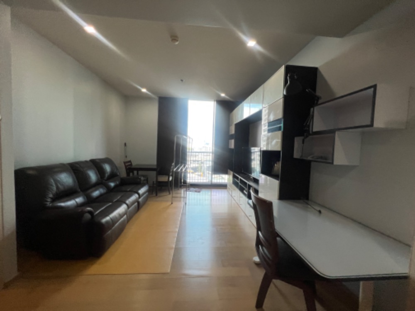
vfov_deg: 89.9
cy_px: 156
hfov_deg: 106.2
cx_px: 208
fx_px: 156
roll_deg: +0.2
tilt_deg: -1.3
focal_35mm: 13
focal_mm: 1.57
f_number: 1.8
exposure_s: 1/100
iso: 160
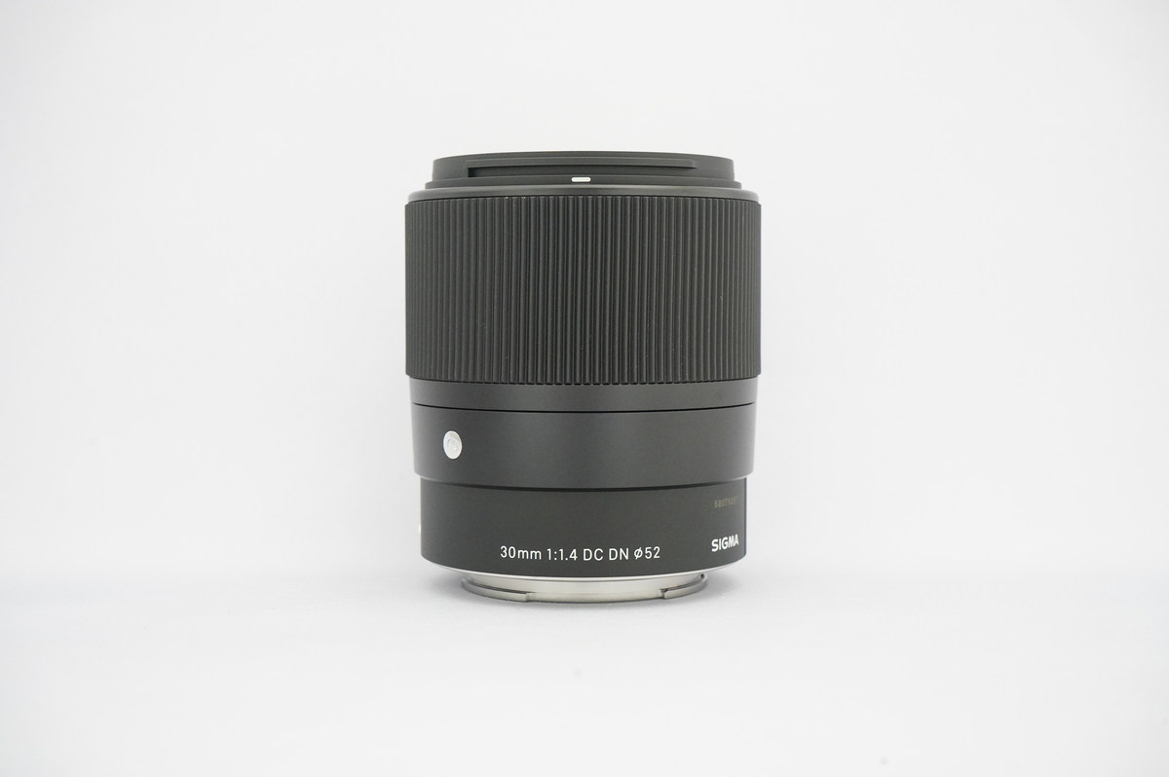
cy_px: 388
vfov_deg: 26.9
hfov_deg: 39.6
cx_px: 584
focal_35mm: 50
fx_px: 1622
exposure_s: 1/25
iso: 6400
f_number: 11
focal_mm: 50
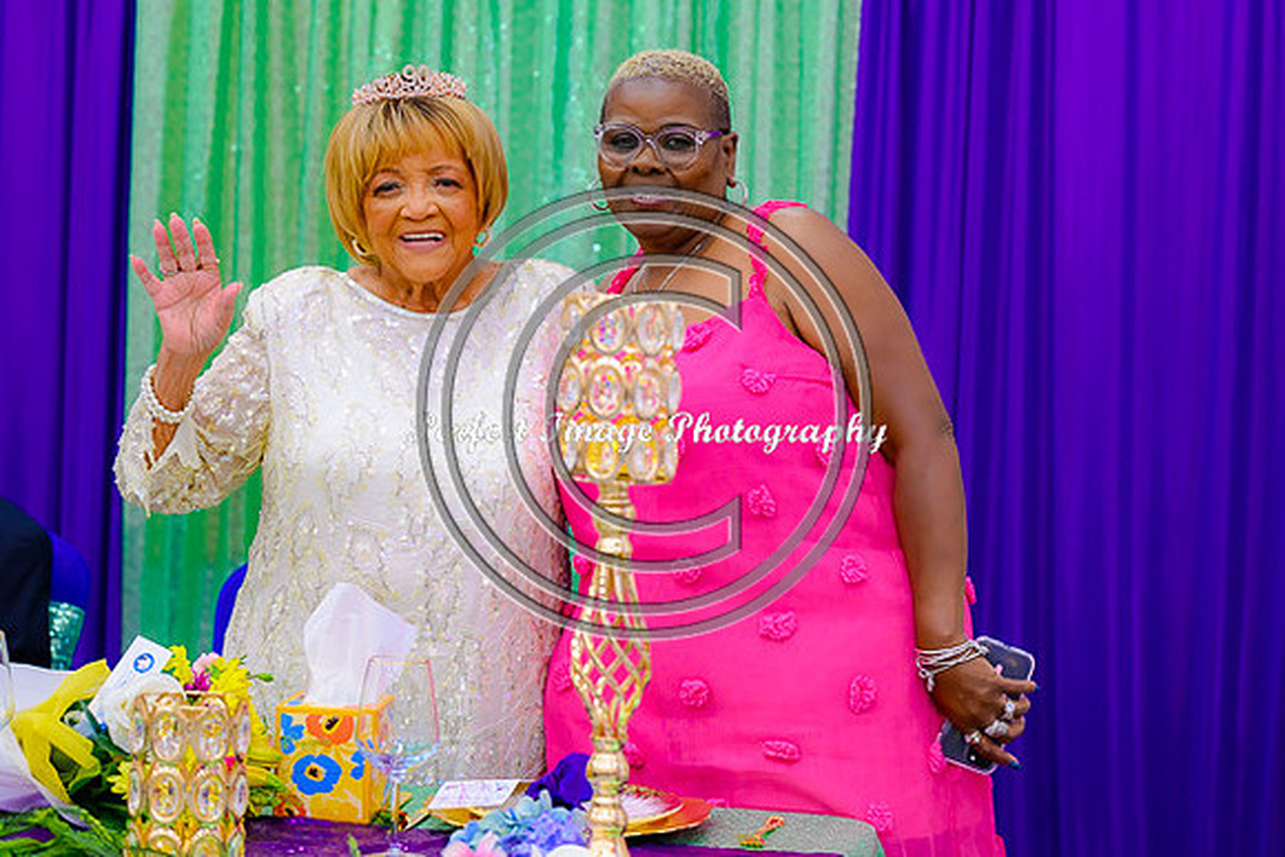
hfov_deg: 20.8
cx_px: 759
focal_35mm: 98
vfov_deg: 14.0
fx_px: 3500
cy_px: 348
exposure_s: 1/80
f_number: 2.8
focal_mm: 78
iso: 640
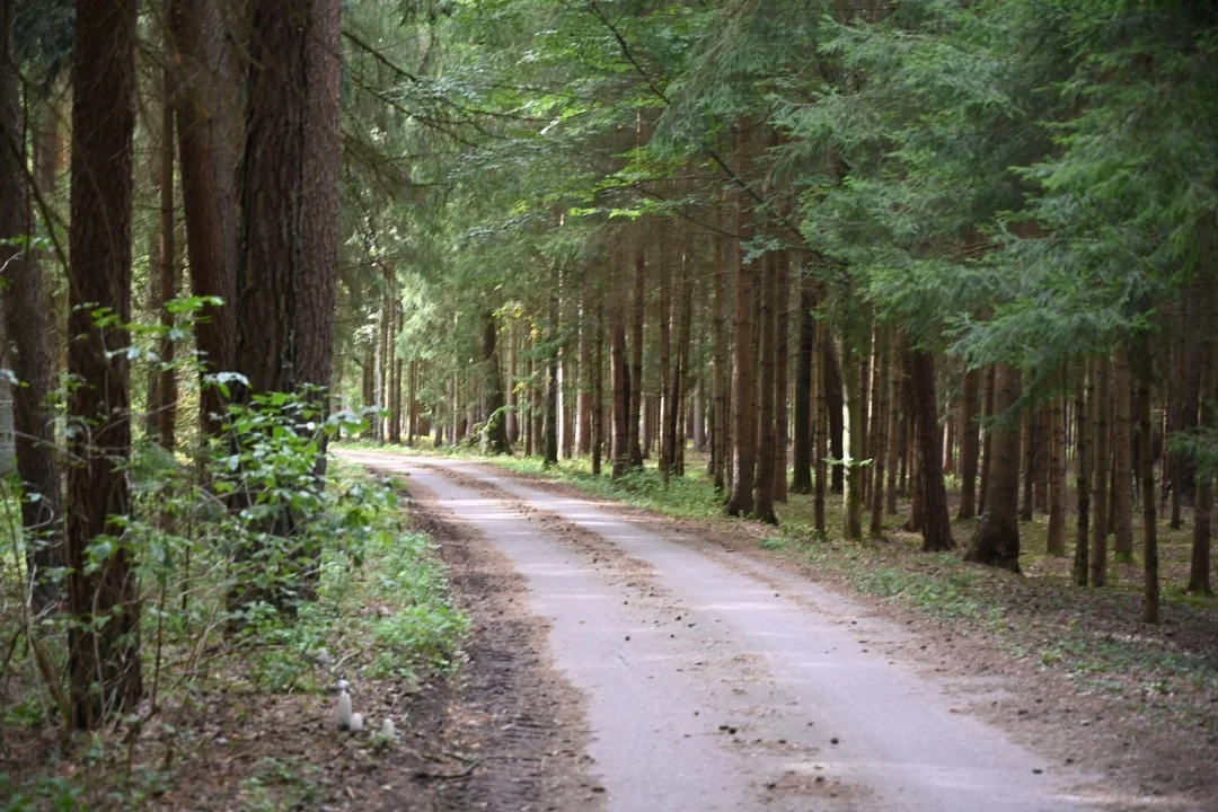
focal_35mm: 70
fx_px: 2368
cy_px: 406
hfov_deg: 28.8
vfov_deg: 19.5
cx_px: 609
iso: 800
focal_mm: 70
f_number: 4
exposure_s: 1/125
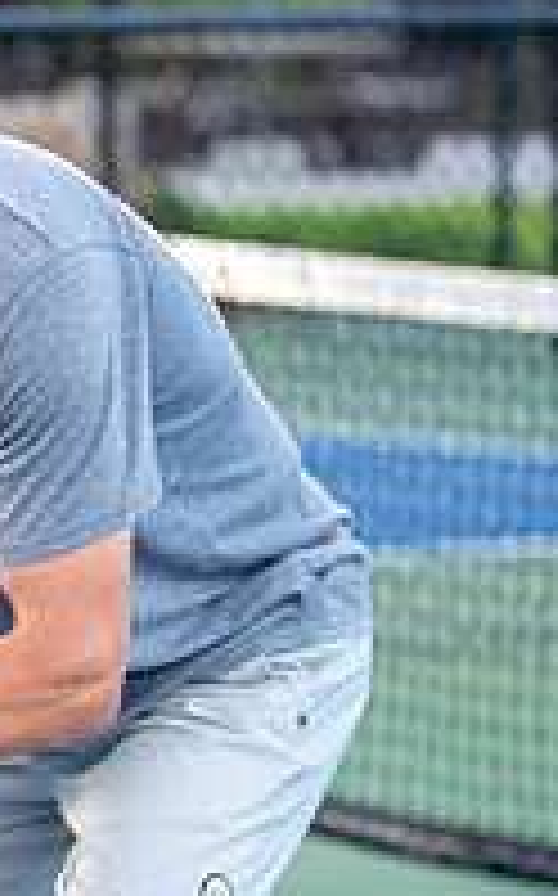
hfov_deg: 4.6
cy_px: 481
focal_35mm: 280
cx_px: -731
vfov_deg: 7.5
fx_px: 6828
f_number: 2.8
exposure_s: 1/1250
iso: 1250
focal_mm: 75
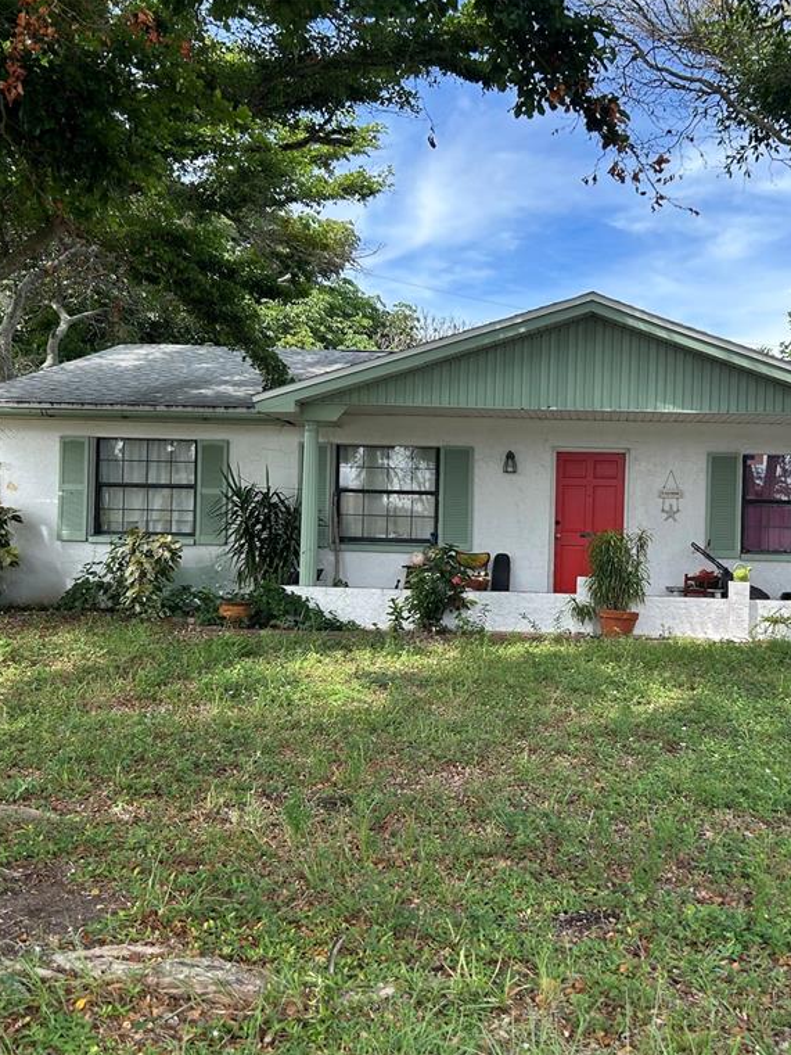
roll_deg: -1.6
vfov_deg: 52.6
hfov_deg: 39.8
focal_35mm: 35
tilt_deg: +0.0
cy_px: 528
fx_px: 1066
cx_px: 572
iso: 50
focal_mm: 5.7
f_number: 1.5
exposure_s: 1/1266
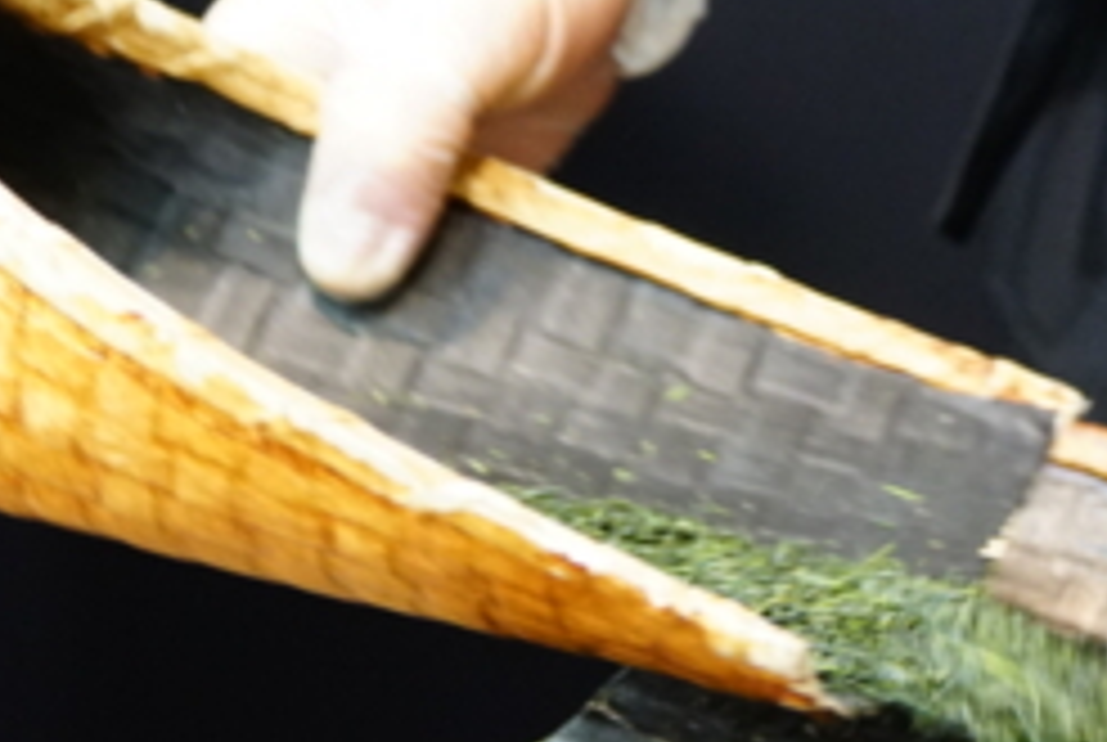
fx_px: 8410
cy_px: 625
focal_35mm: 273
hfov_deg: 7.5
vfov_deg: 5.1
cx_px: 1138
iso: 4000
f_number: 8
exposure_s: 1/80
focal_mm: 105
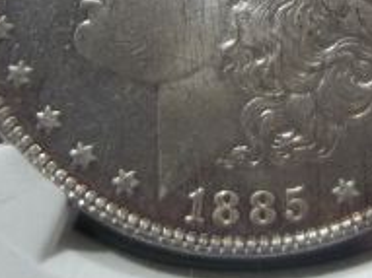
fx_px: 913
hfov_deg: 22.5
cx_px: 325
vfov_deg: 16.8
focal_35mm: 85
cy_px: -35
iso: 80
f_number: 8.9
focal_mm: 4.9
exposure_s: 1/400
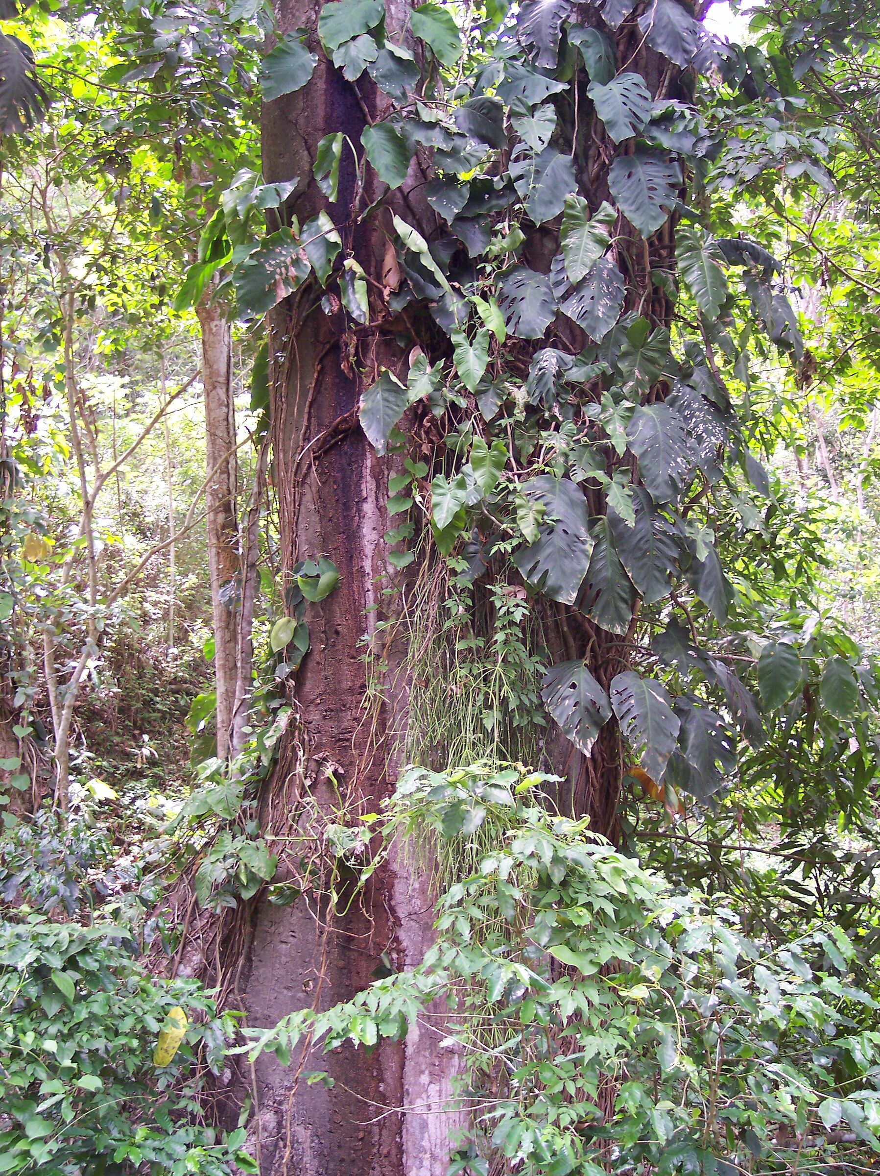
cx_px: 440
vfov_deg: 49.0
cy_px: 588
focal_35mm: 38
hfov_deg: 37.7
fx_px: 1289
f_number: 2.8
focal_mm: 8
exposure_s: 1/90
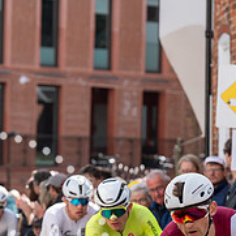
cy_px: 187
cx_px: 190
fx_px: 2368
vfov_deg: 5.7
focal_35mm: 307
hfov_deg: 5.7
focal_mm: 113
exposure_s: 1/1000
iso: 400
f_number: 5
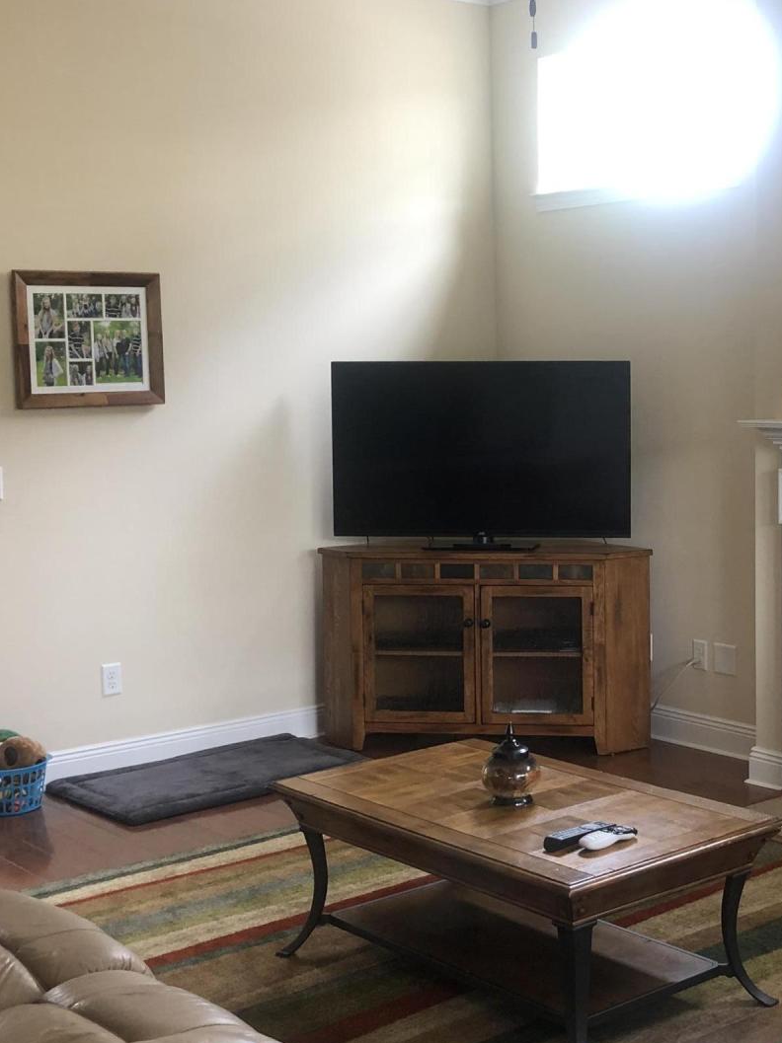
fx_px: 1597
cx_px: 597
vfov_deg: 36.2
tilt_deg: -4.6
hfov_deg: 27.1
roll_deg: +0.4
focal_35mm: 53
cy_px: 496
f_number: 1.8
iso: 40
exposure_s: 1/24
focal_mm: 3.99
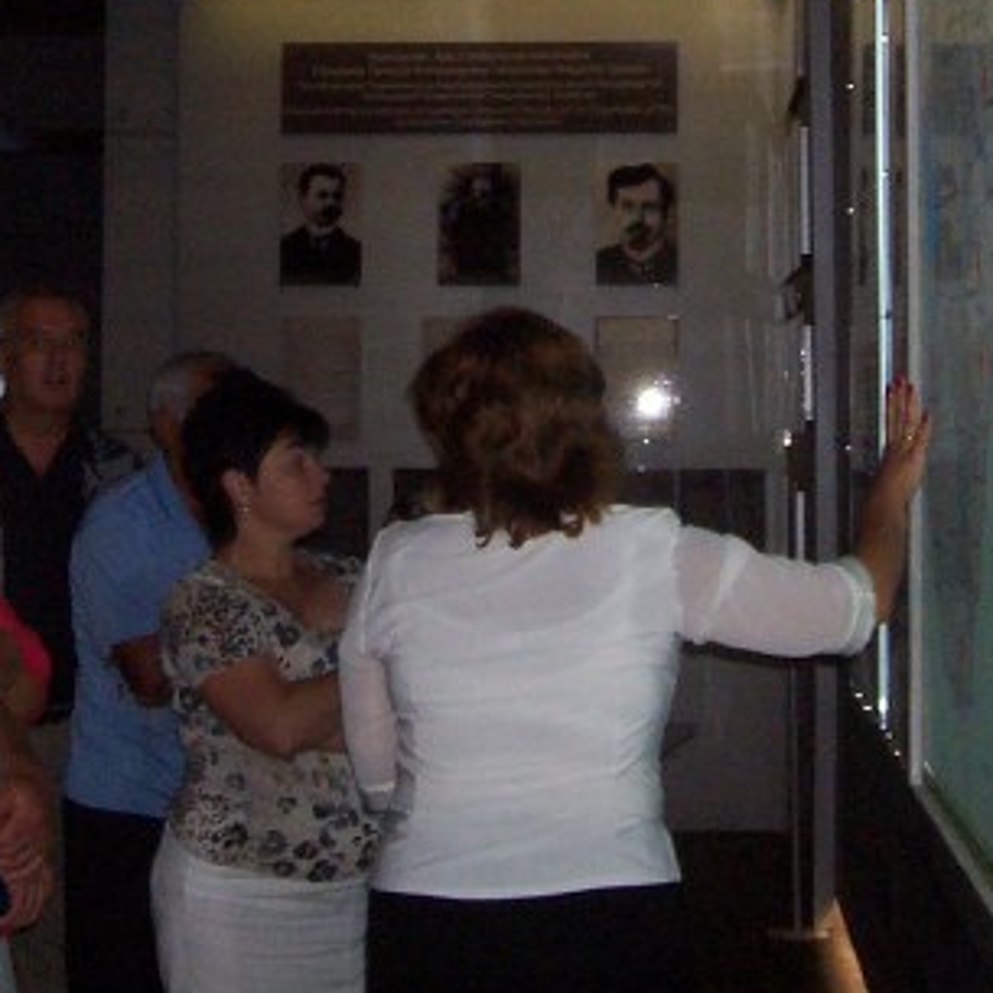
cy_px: 111
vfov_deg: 17.0
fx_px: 3278
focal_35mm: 101
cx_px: 407
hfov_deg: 17.2
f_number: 2.7
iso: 140
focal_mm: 5.6
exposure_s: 1/112
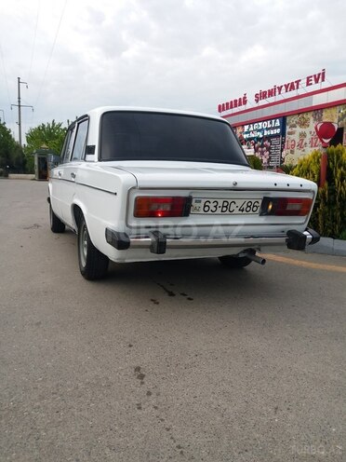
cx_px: 173
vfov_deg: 65.3
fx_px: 360
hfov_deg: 51.4
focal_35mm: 27
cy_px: 231
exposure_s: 1/129
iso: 40
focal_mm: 3.7
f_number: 1.9
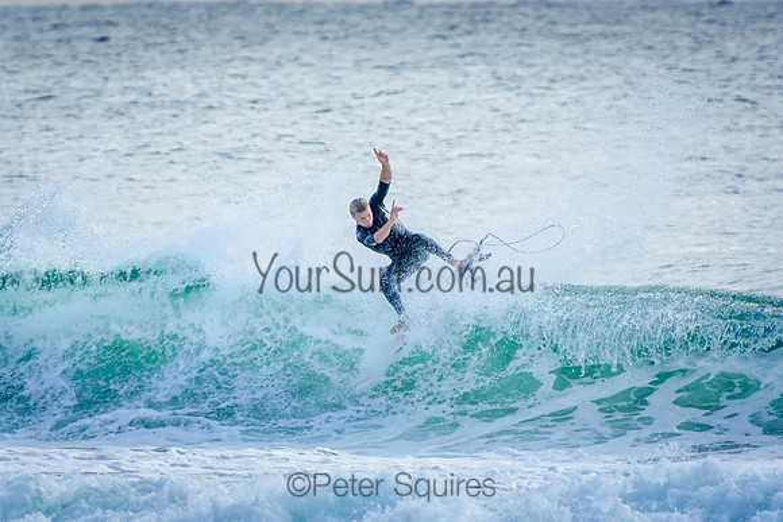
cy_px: 261
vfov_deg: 2.3
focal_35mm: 600
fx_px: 13052
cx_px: 392
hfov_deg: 3.4
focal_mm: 400
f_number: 5.6
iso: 450
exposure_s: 1/2000
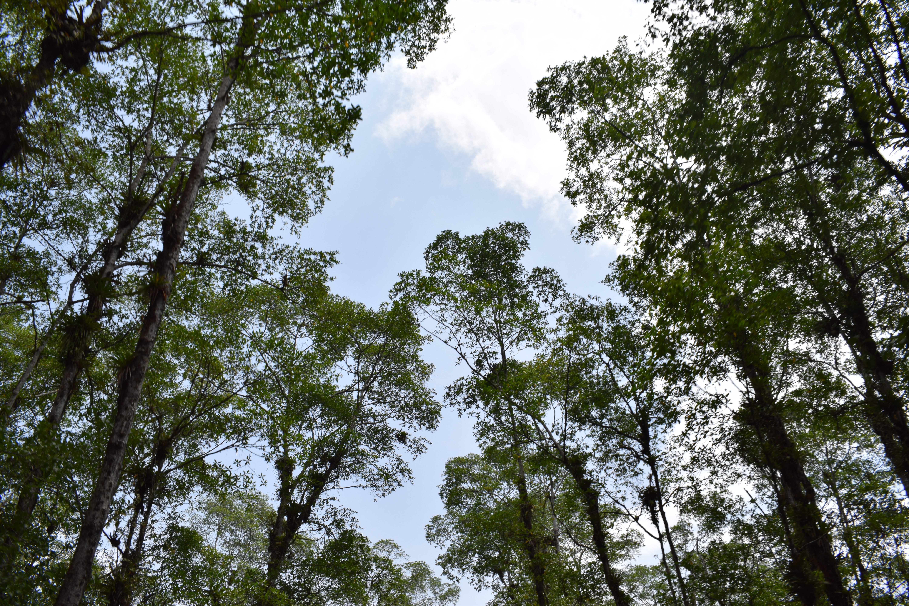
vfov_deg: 41.7
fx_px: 795
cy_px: 303
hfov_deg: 59.5
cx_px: 454
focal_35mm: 32
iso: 100
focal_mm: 21
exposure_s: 1/200
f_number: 13
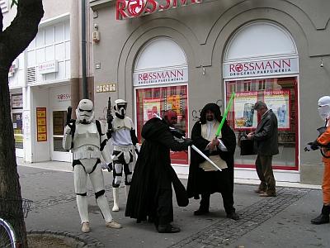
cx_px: 165
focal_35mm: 38
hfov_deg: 49.0
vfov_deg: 37.7
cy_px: 124
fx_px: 362
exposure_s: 1/100
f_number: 5.6
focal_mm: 5.8
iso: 50
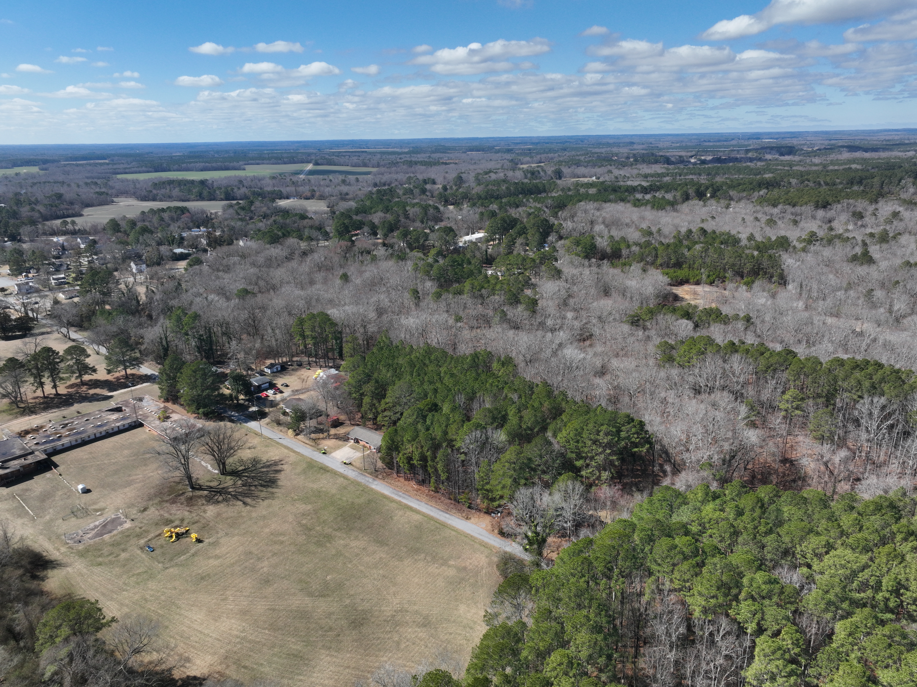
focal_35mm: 24
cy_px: 344
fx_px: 636
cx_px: 458
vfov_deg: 56.8
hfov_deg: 71.6
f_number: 10
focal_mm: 12.29
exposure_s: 1/200
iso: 100
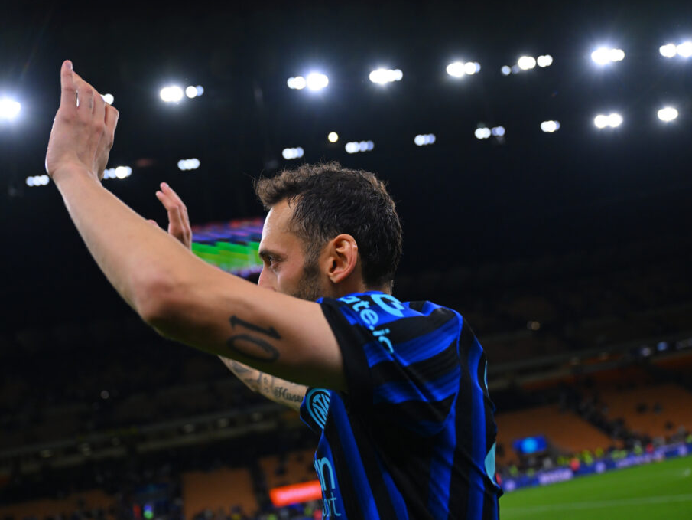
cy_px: 259
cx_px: 330
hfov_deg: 50.1
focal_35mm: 37
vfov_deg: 38.7
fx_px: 740
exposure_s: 1/2500
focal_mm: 34
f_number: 2.8
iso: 2000
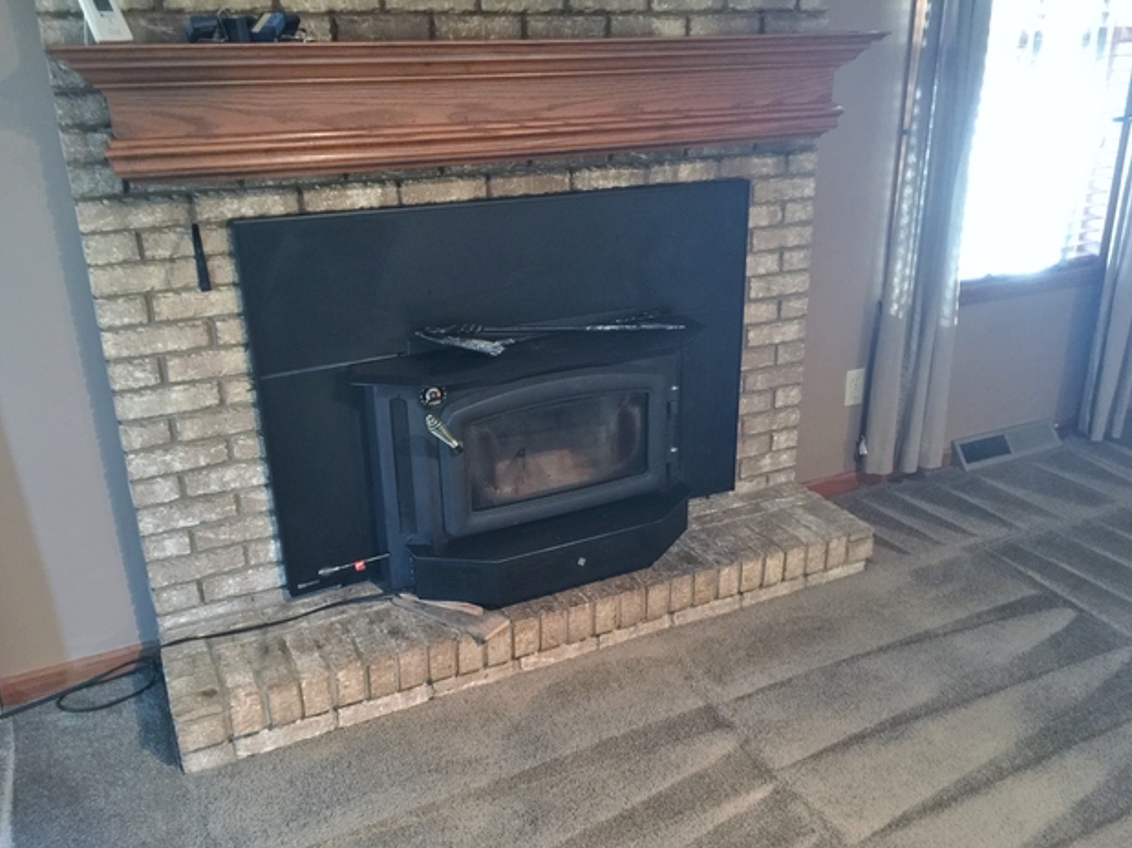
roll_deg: -0.2
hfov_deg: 60.0
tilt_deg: -22.0
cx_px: 576
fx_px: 981
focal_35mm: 30
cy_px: 426
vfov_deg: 46.8
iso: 100
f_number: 2.2
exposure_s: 1/4
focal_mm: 4.15
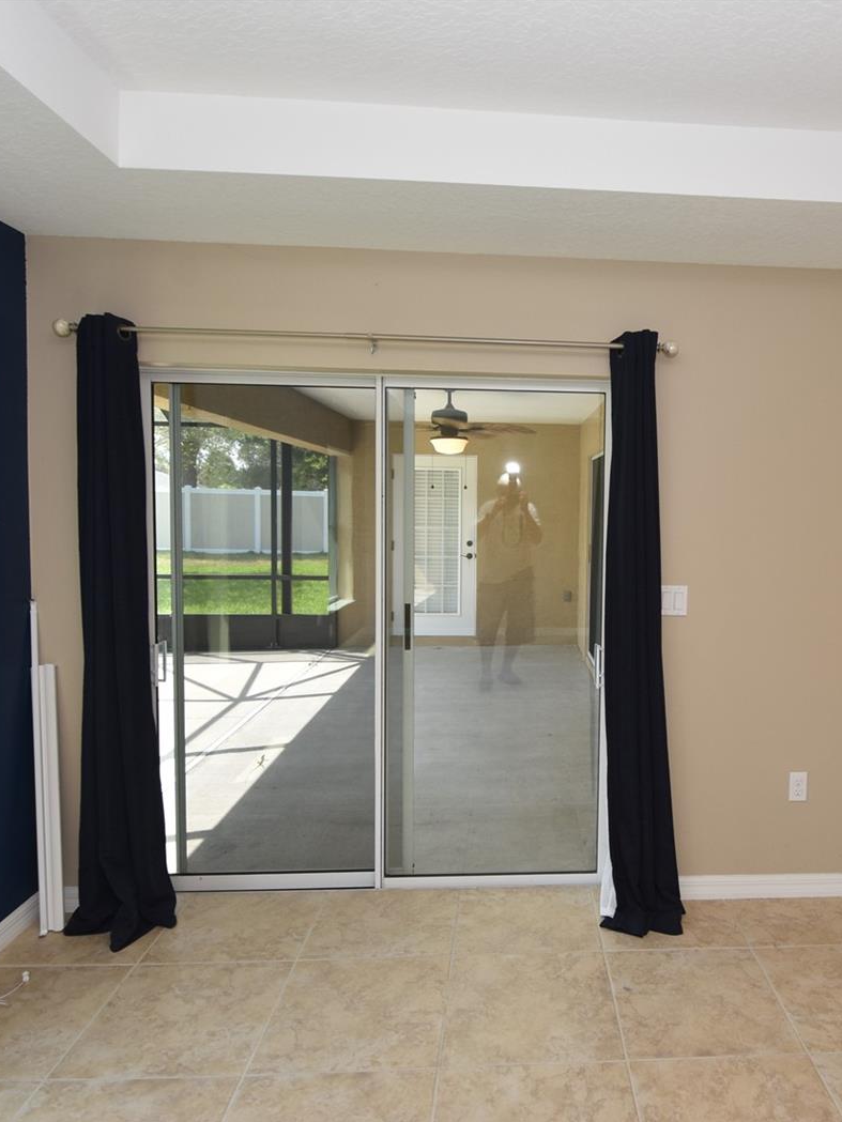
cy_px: 565
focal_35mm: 22
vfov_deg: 76.4
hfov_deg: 59.5
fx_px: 713
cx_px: 570
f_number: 5
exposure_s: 1/100
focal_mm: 10
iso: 200
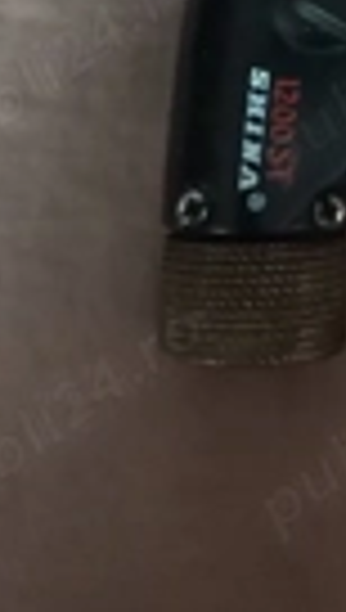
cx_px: 494
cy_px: -230
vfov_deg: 22.9
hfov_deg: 14.3
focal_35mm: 80
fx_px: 1298
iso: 800
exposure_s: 1/20
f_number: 1.8
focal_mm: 4.65
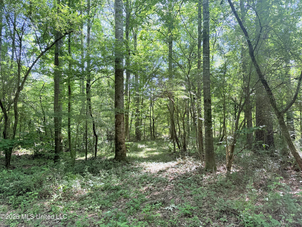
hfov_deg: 71.6
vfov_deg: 56.8
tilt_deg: +3.9
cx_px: 151
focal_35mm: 24
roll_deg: +0.9
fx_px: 209
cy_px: 114
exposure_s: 1/217
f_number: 1.78
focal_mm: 6.76
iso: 160
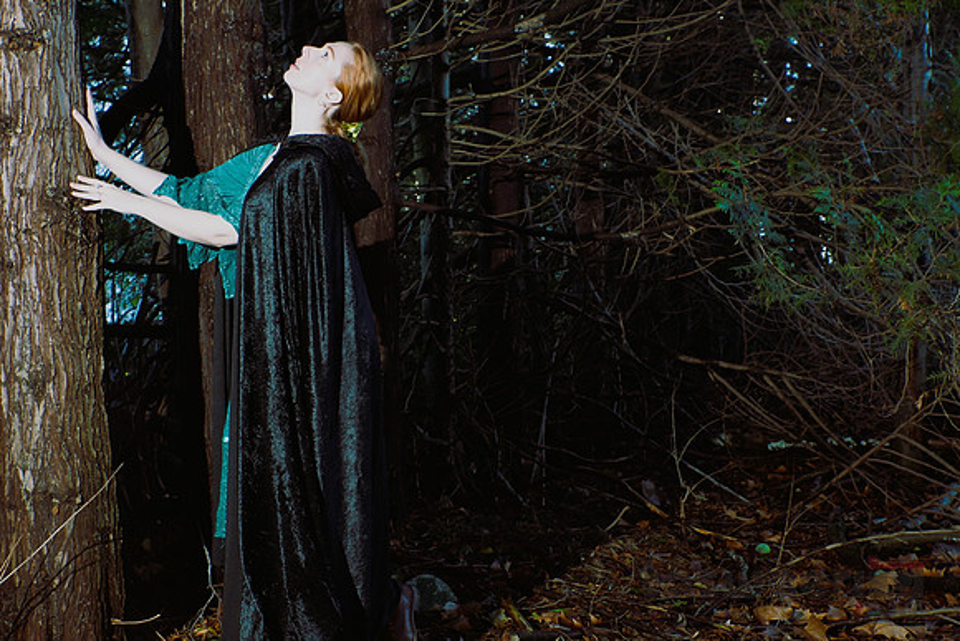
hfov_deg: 53.1
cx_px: 480
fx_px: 960
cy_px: 320
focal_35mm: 36
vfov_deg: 36.9
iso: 400
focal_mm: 24
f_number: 5.6
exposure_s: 1/60
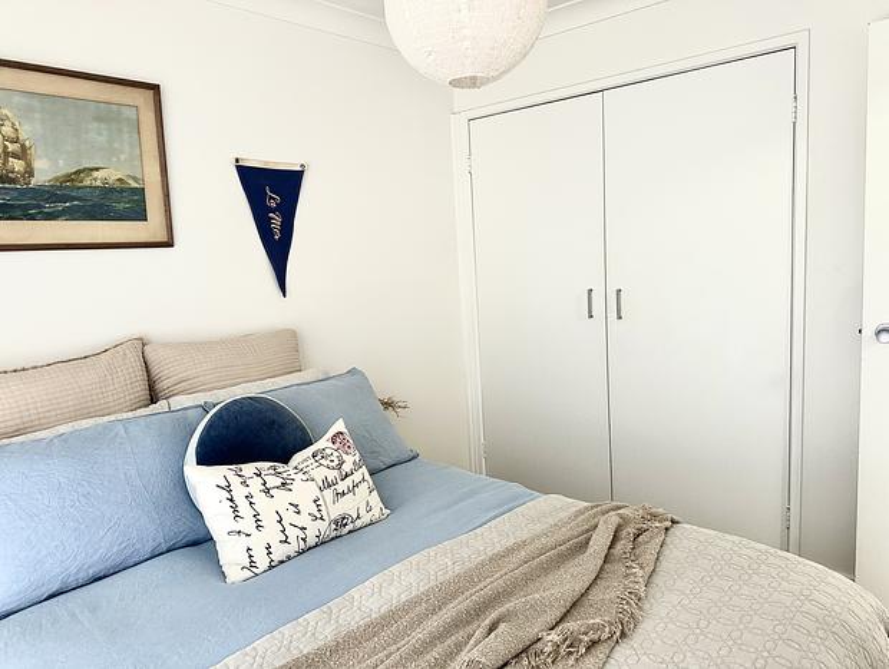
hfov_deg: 71.5
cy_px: 334
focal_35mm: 24
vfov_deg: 56.9
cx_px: 444
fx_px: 617
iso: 200
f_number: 1.78
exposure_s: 1/121
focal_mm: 6.86
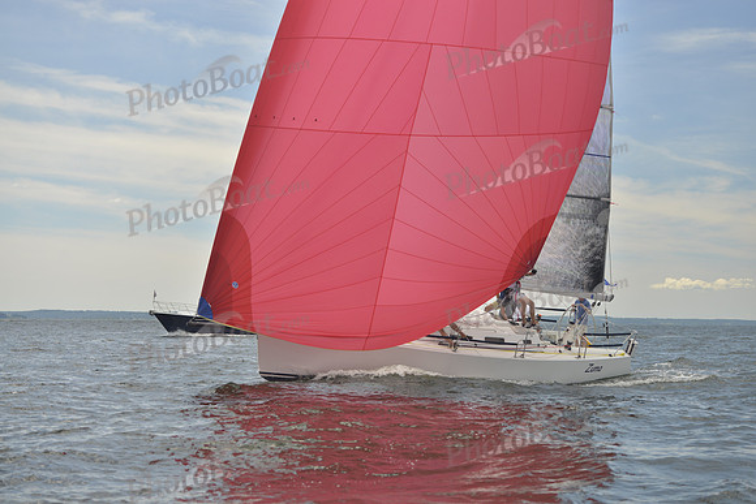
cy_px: 252
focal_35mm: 70
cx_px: 378
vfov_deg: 19.5
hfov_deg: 28.8
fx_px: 1470
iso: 200
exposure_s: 1/800
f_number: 4.5
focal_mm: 70
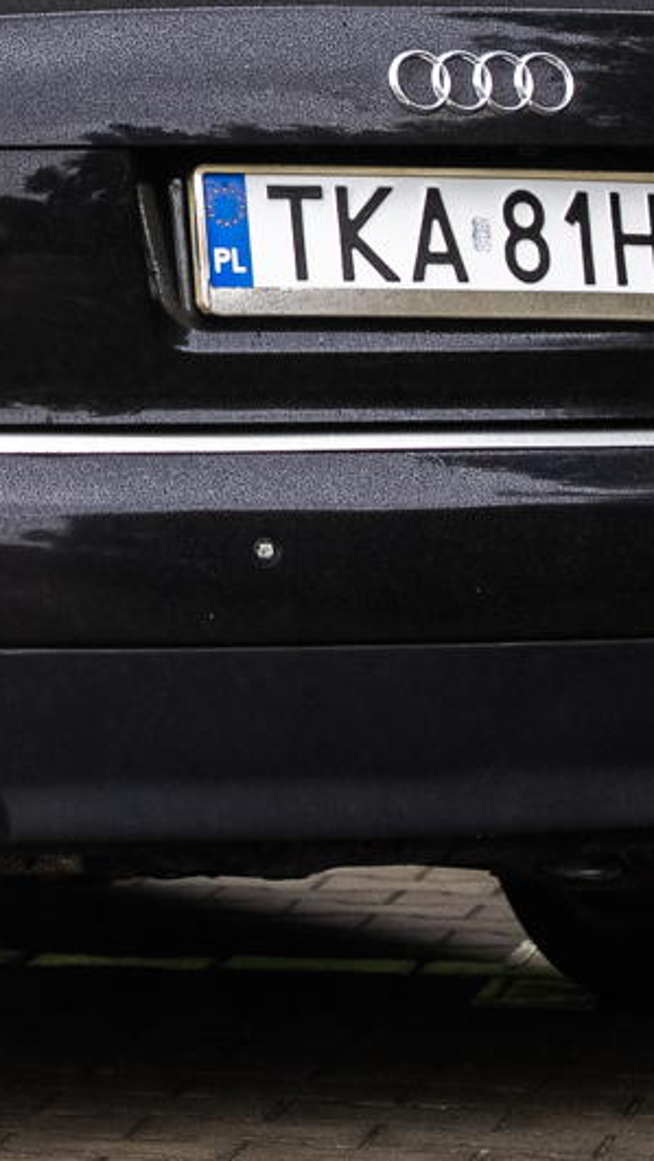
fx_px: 8441
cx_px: -119
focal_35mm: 274
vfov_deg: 7.9
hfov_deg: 4.4
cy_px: 354
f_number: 2.8
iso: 500
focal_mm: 70
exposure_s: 1/200
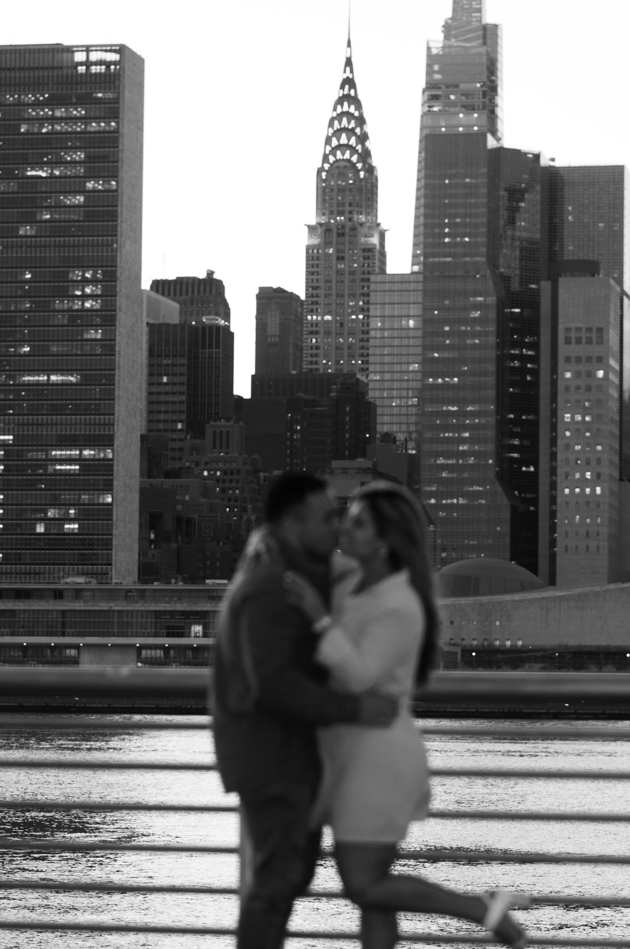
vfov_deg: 16.1
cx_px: 315
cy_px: 474
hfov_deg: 10.7
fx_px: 3355
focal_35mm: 128
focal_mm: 85
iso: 400
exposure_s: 1/125
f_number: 2.5
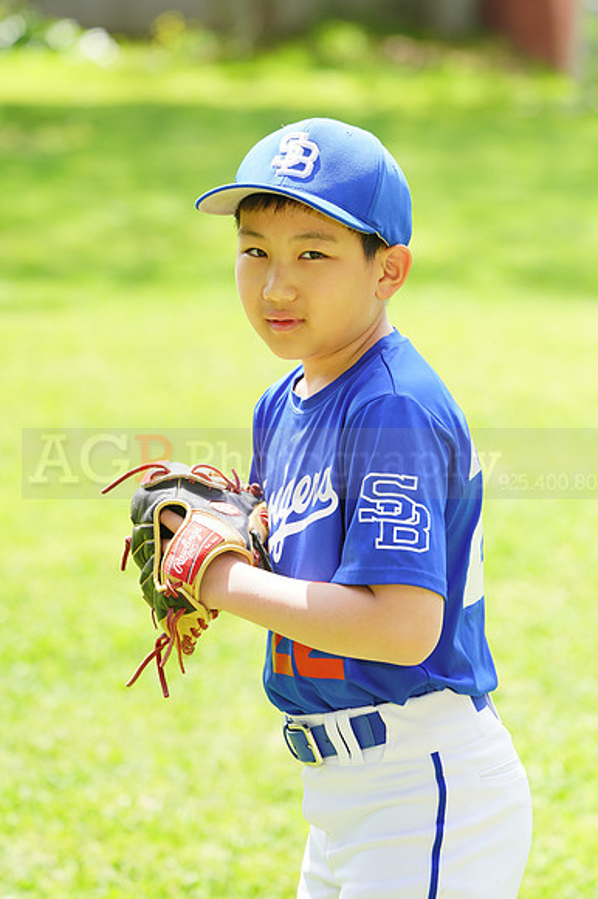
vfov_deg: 9.2
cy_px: 450
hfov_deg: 6.1
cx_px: 299
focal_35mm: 224
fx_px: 5588
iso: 200
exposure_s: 1/200
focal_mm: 224
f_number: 6.3
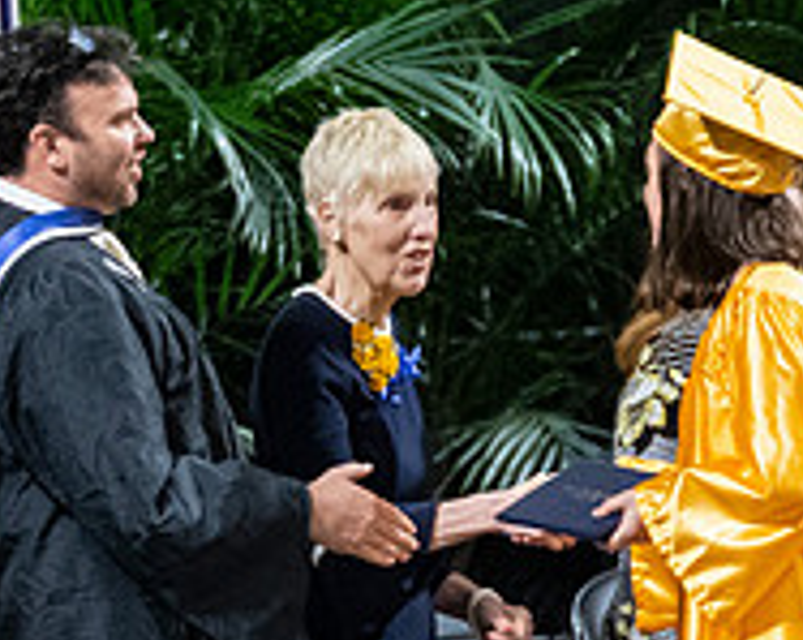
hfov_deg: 1.6
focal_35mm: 1181
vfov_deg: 1.3
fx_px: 28023
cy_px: 656
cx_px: 612
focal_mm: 200
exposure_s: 1/200
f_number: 4
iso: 2000
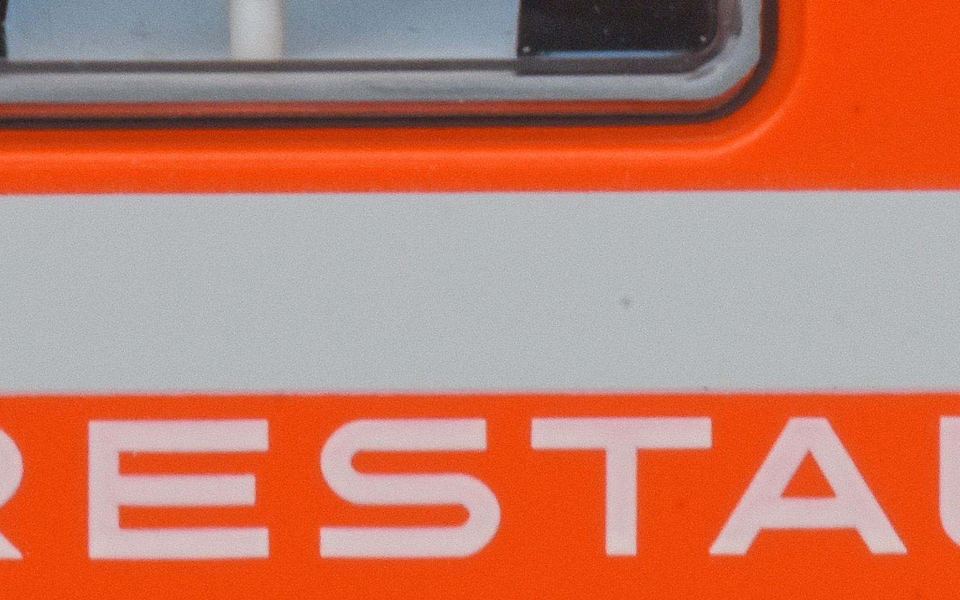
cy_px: -300
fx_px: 16245
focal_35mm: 621
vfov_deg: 2.1
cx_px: 1151
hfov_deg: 3.4
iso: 800
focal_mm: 105
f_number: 29
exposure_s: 1/50
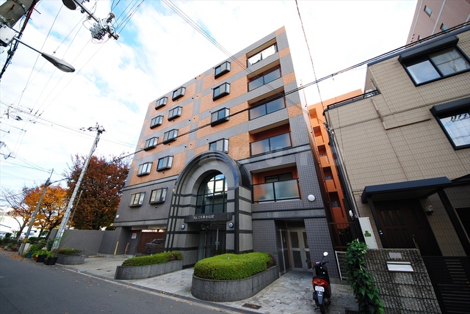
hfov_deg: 112.6
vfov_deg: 90.1
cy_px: 157
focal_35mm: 12
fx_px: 157
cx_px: 235
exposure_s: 1/100
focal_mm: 8
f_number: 5
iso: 100
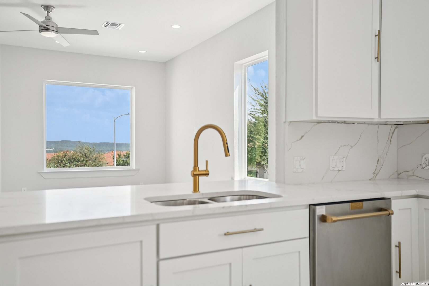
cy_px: 143
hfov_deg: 60.3
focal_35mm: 31
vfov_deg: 42.3
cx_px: 214
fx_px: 369
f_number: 2.8
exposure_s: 1/1000
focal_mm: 31
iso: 400
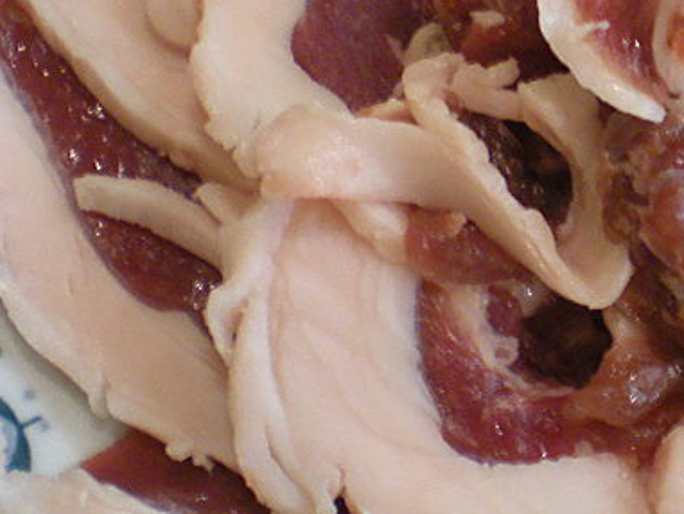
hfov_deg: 18.8
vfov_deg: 14.4
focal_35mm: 102
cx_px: 668
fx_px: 2016
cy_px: 77
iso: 231
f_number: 3.1
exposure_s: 1/8
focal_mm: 6.3
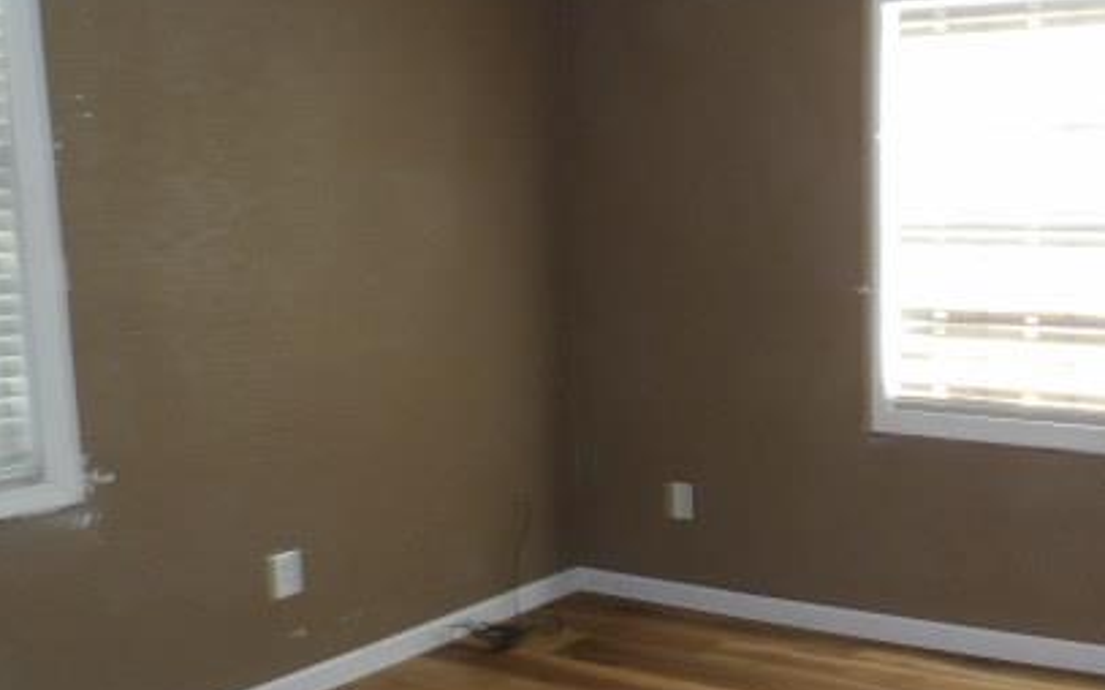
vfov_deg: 31.9
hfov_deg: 47.1
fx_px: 1204
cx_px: 858
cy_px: 399
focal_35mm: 40
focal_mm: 4.3
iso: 200
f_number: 3.2
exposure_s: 1/33
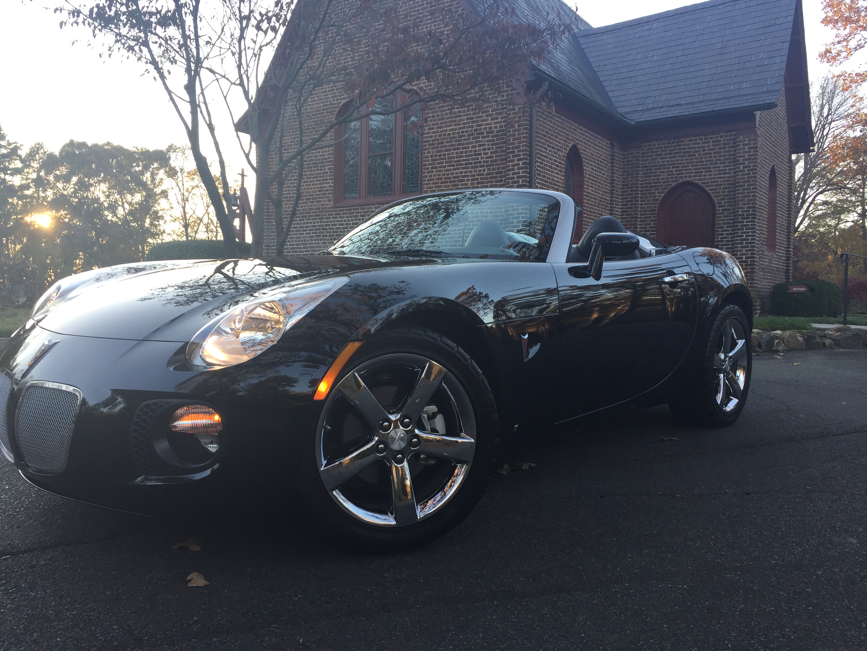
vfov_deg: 48.2
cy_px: 326
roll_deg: -0.6
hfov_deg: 61.7
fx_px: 726
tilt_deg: -0.6
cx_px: 434
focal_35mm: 29
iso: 32
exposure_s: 1/120
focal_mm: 4.15
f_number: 2.2
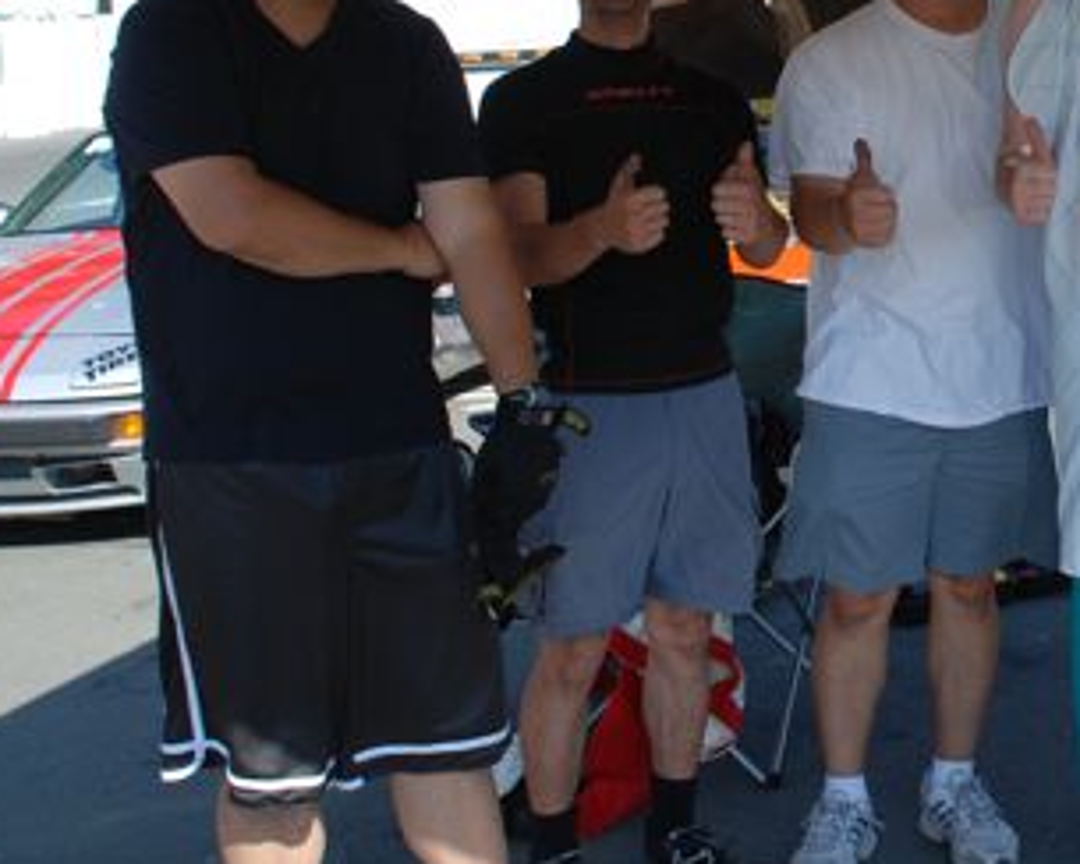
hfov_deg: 25.9
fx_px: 2269
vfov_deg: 21.4
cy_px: 248
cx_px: 970
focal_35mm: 71
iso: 100
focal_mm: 24
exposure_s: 1/160
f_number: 6.3
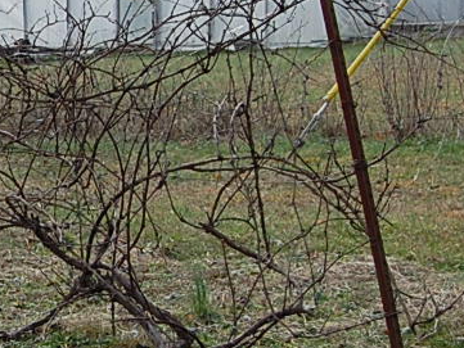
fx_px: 1609
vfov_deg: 12.3
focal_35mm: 120
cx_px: -211
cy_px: 125
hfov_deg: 15.3
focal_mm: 20
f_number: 8
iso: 200
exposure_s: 1/250
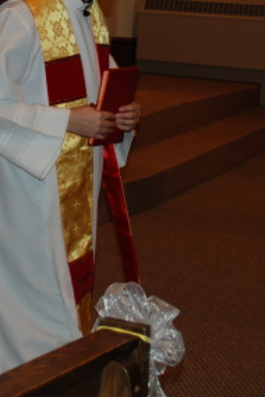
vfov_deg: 18.8
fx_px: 1192
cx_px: 100
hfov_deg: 12.7
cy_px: 110
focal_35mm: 108
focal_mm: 32
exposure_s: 1/60
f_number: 4.2
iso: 200
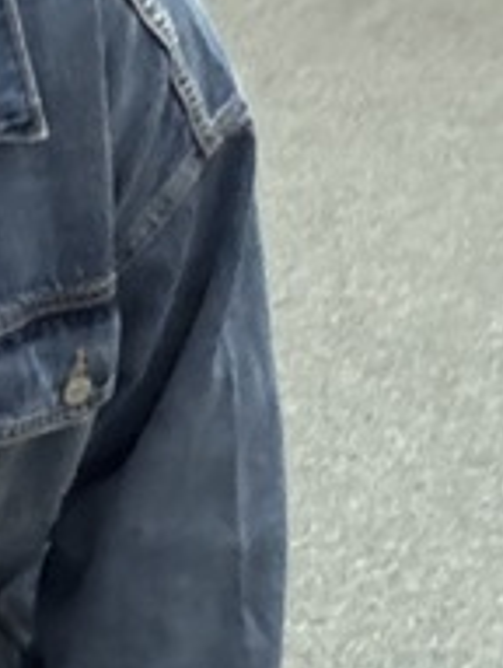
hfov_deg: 10.3
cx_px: -751
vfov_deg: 15.7
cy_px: 14
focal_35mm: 123
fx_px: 2375
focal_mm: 2.69
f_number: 1.9
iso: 320
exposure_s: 1/60
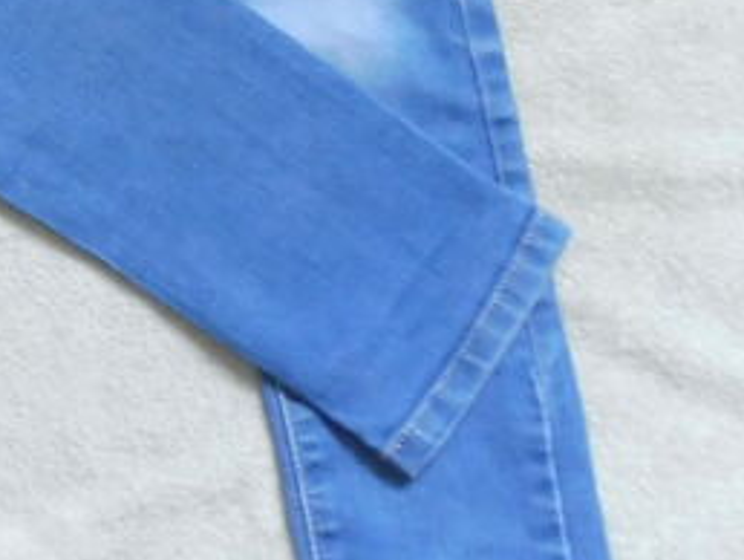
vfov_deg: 15.2
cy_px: -159
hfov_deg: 20.4
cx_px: -3
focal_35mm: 93
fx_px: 2001
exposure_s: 1/10
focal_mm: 4.3
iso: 400
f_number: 3.3
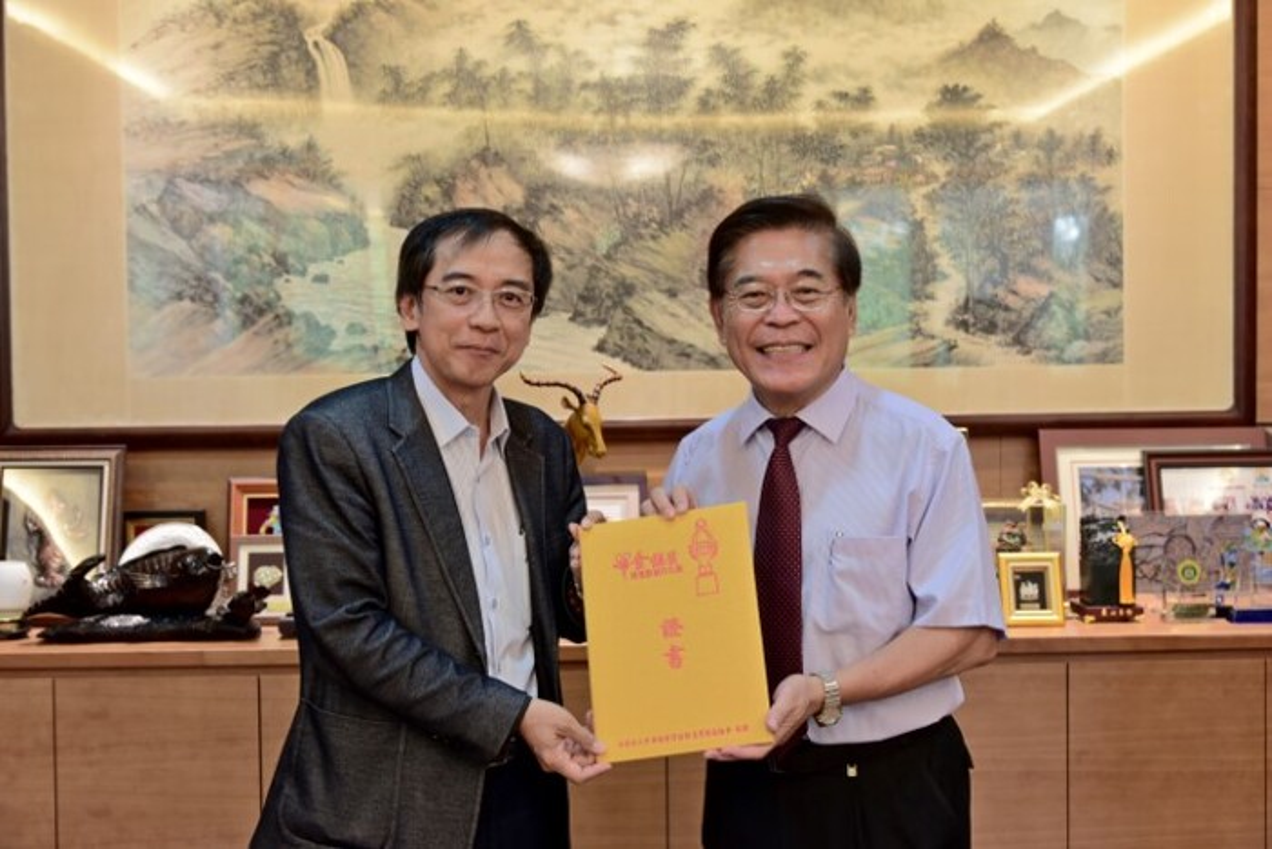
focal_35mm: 48
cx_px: 636
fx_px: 1696
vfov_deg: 28.1
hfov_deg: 41.1
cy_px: 424
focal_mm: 48
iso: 1000
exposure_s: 1/20
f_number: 5
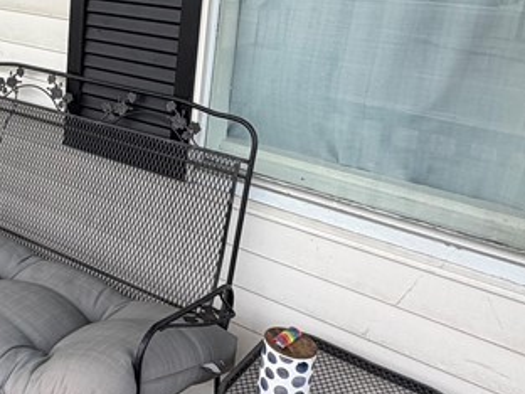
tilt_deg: -8.9
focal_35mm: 46
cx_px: -29
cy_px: 51
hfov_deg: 36.1
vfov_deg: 30.3
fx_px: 698
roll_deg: -2.5
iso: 40
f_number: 2.2
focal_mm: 2.22
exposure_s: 1/241
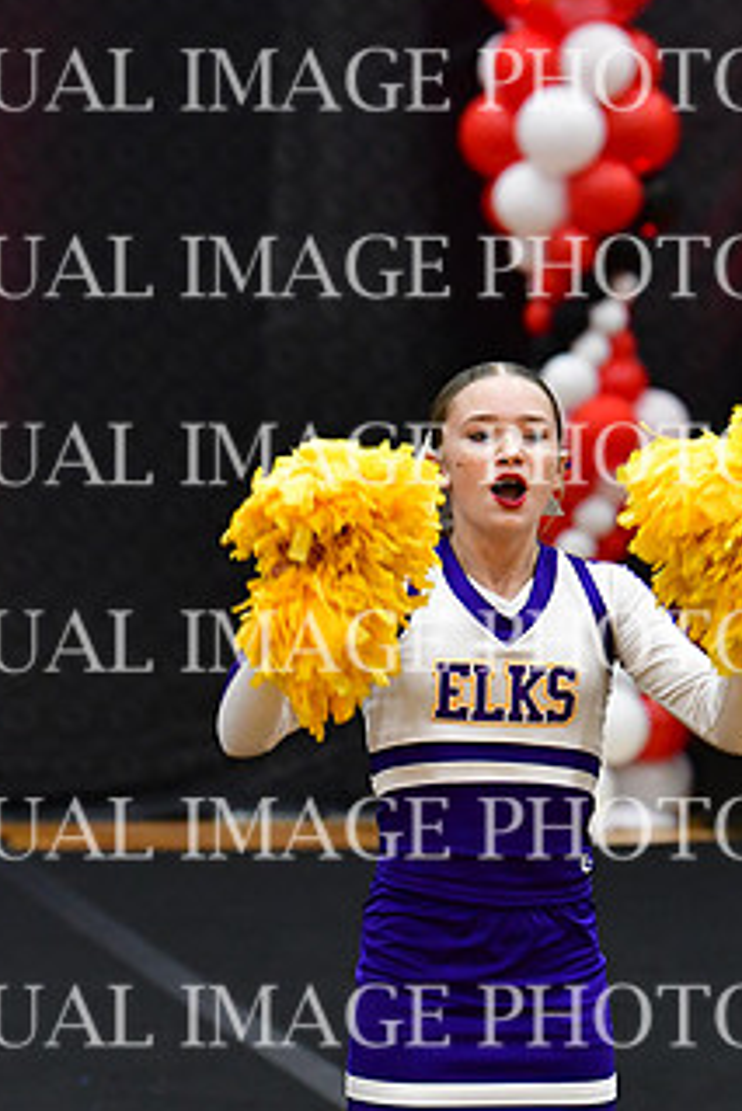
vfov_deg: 5.8
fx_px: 10932
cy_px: 735
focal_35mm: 354
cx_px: 455
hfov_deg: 3.9
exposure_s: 1/500
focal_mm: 130
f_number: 3.5
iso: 4000
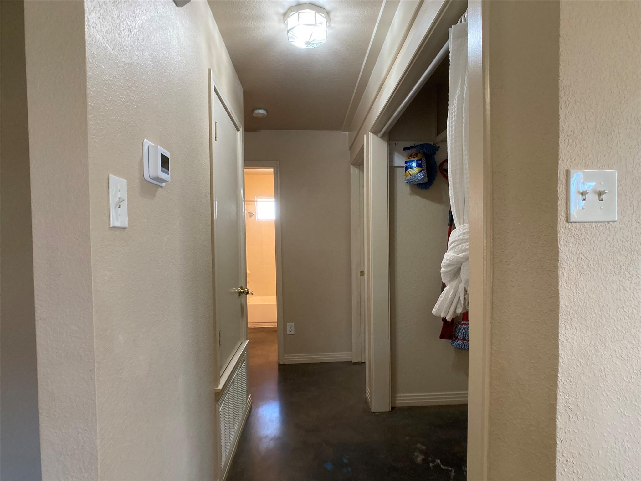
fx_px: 518
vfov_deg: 49.7
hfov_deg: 63.4
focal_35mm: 28
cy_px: 240
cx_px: 320
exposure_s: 1/60
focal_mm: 3.99
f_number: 1.8
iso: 125
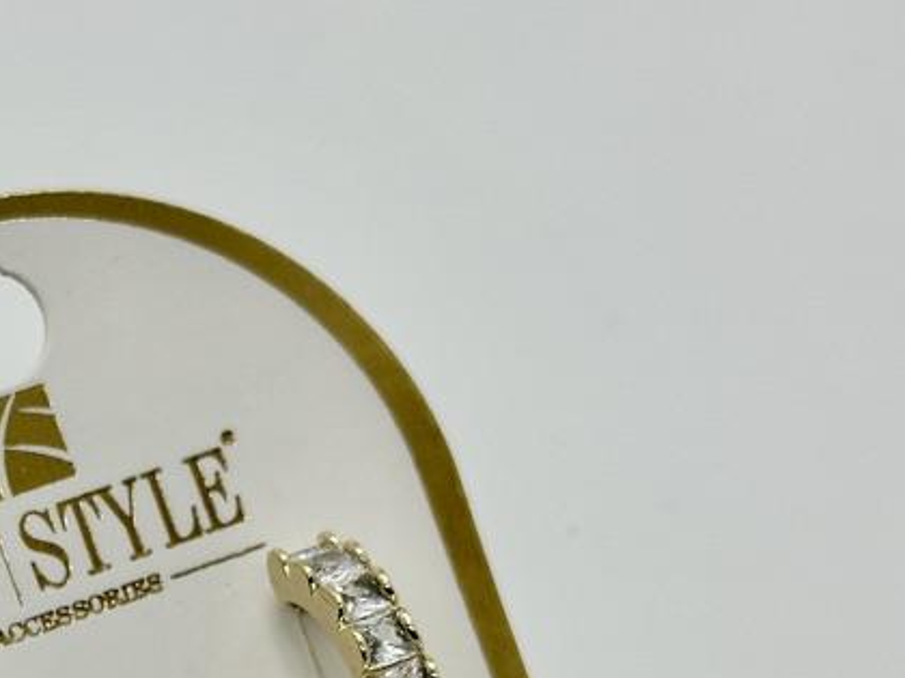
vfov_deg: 12.5
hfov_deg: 16.6
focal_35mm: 117
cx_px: 101
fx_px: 3059
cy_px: 721
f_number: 1.78
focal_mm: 6.86
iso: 64
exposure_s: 1/266
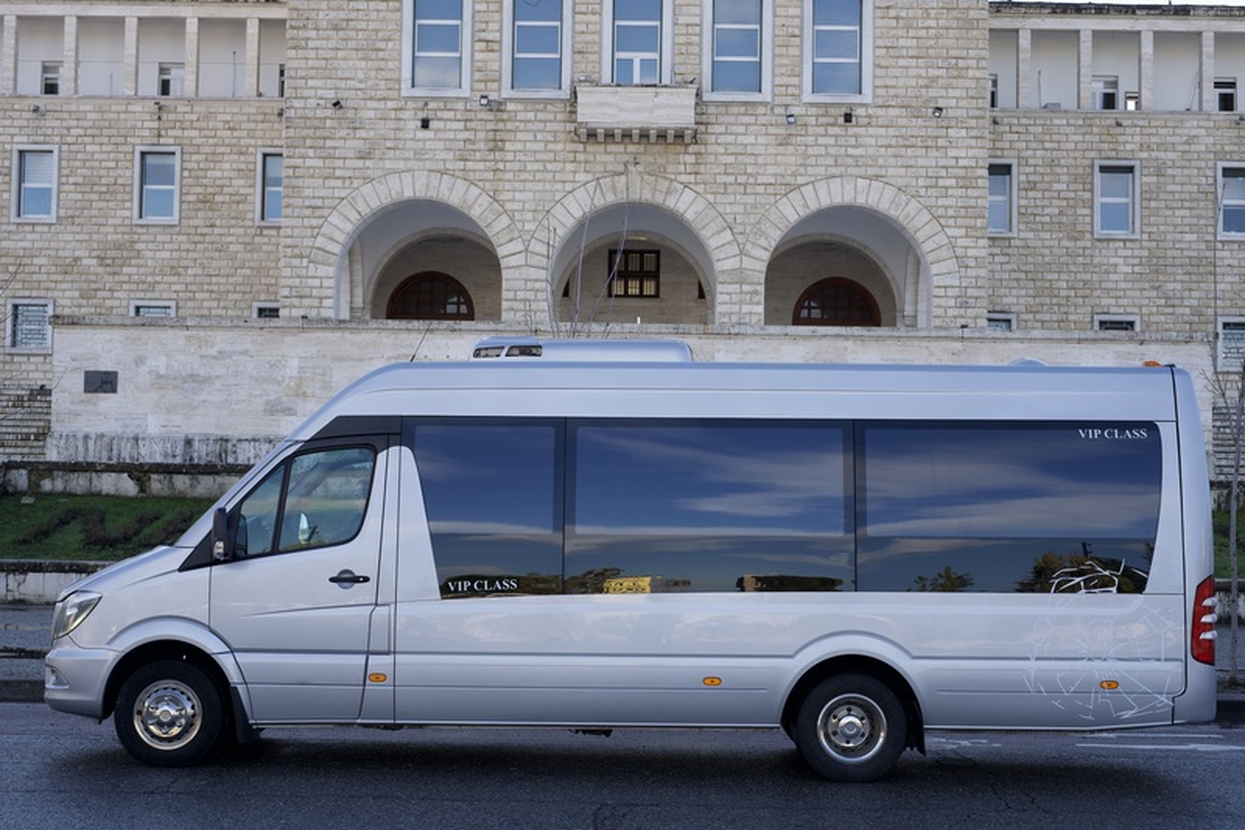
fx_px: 1729
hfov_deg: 39.6
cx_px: 622
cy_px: 415
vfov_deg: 27.0
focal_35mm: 50
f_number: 6.3
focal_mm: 50
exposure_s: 1/100
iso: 100
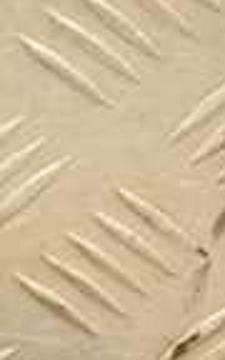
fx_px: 2995
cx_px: -300
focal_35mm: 305
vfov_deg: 6.8
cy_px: 425
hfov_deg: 4.2
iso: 800
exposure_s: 1/200
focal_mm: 45
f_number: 5
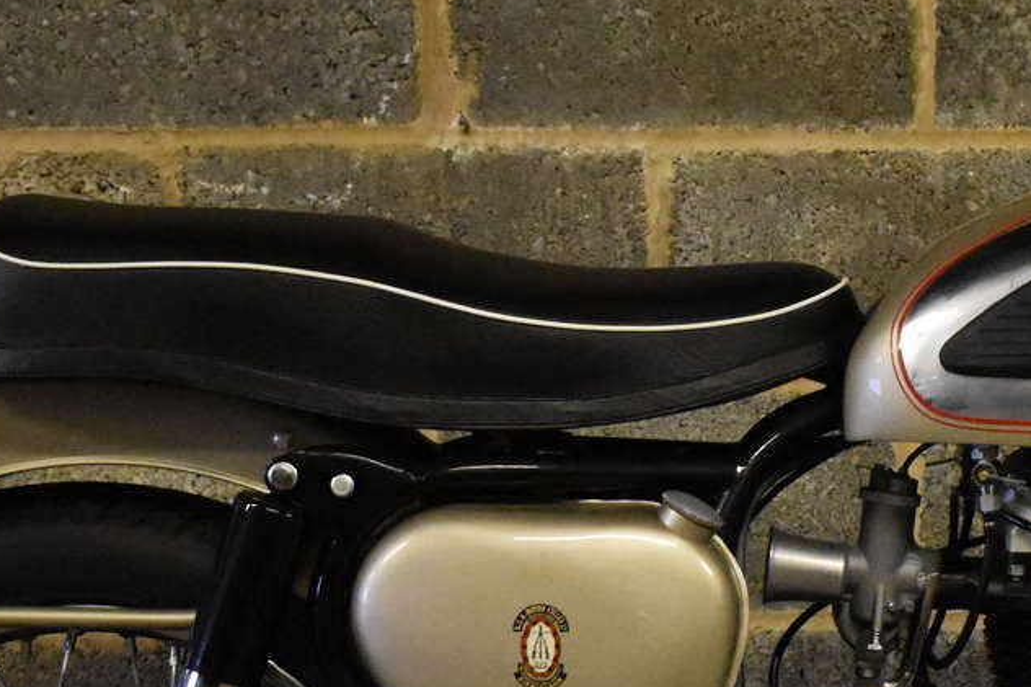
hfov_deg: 17.7
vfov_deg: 11.9
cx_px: 931
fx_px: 3264
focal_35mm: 114
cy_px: 696
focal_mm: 24
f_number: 3.8
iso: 6400
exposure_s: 1/125
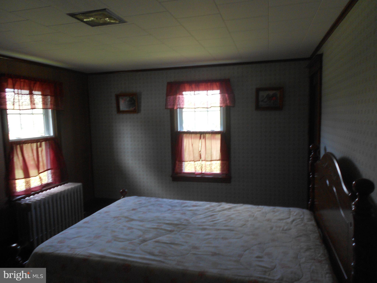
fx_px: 283
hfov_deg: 67.3
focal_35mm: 26
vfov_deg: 53.1
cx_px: 188
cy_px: 142
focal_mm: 4.6
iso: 125
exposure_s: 1/30
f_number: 3.2
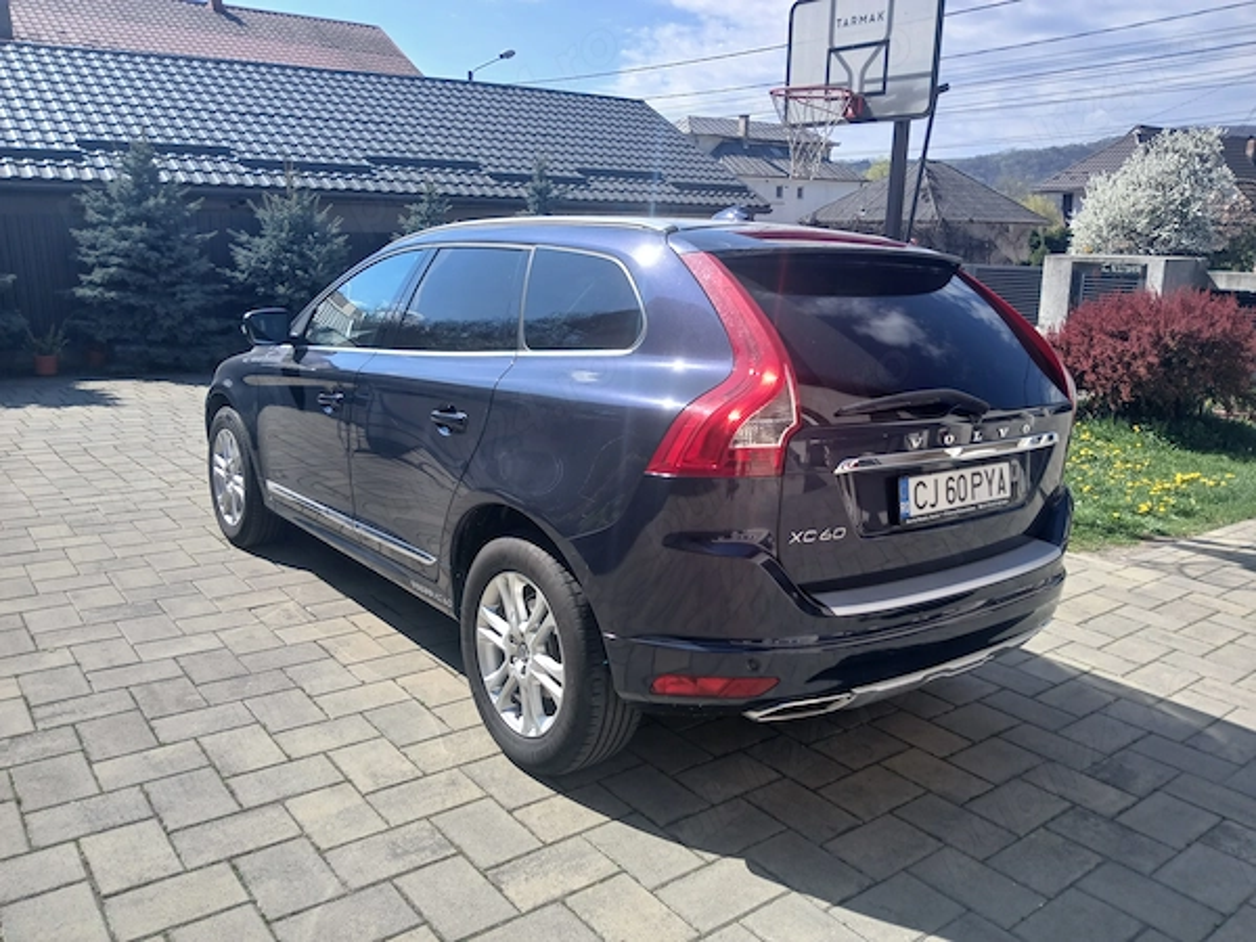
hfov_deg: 67.3
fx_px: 943
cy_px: 471
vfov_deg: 53.1
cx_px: 628
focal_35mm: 26
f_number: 1.8
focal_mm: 3.98
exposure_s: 1/479
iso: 20
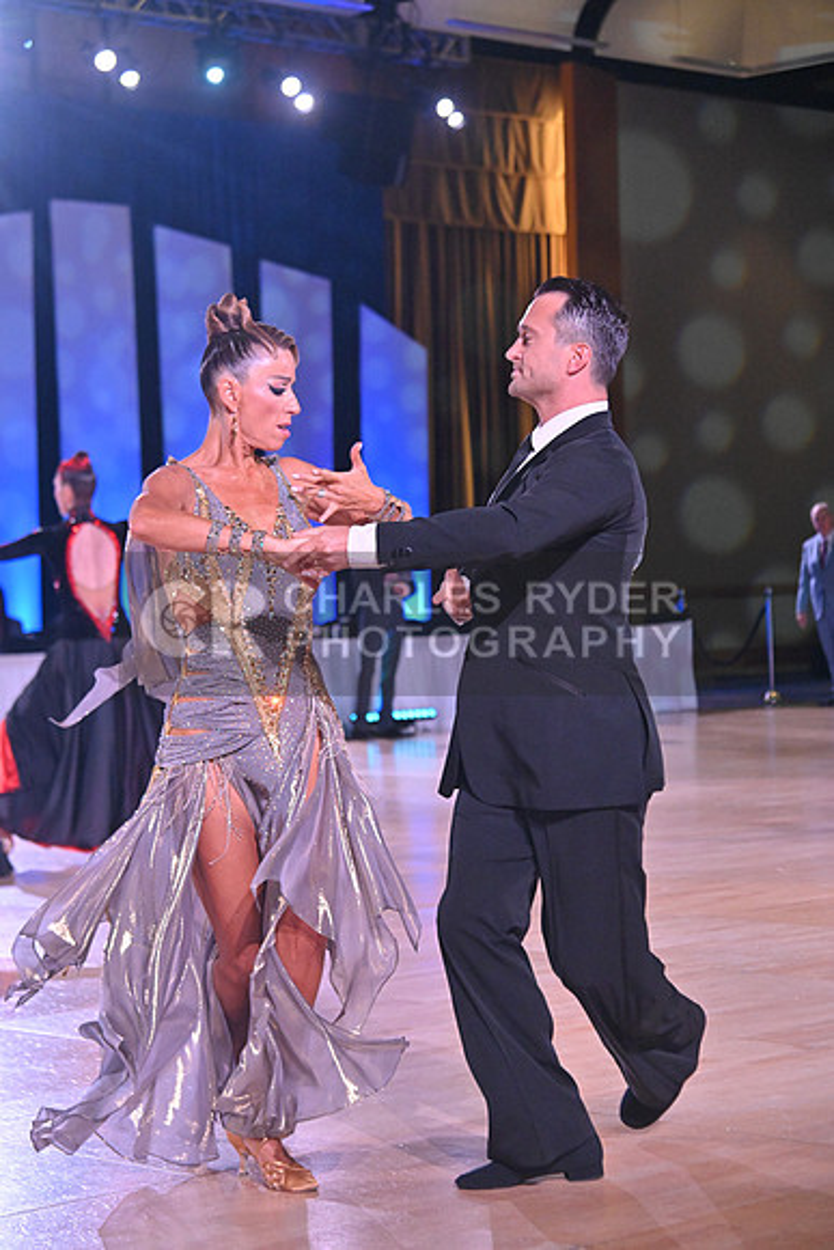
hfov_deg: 16.1
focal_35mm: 85
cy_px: 625
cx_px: 417
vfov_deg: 23.9
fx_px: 2952
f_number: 7.1
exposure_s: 1/400
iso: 4000
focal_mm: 85
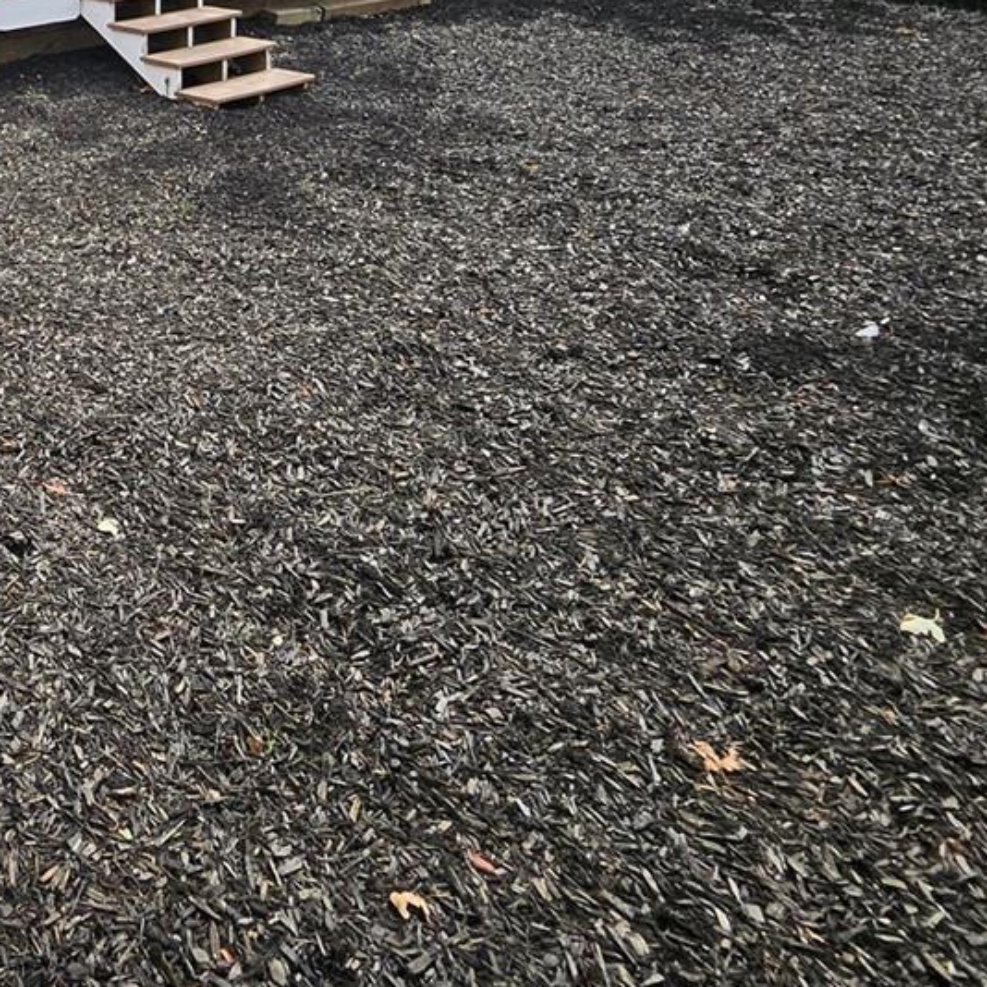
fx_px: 1000
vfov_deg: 45.0
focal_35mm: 31
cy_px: 15
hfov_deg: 40.4
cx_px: -142
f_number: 2.2
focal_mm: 1.7
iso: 32
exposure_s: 1/1002
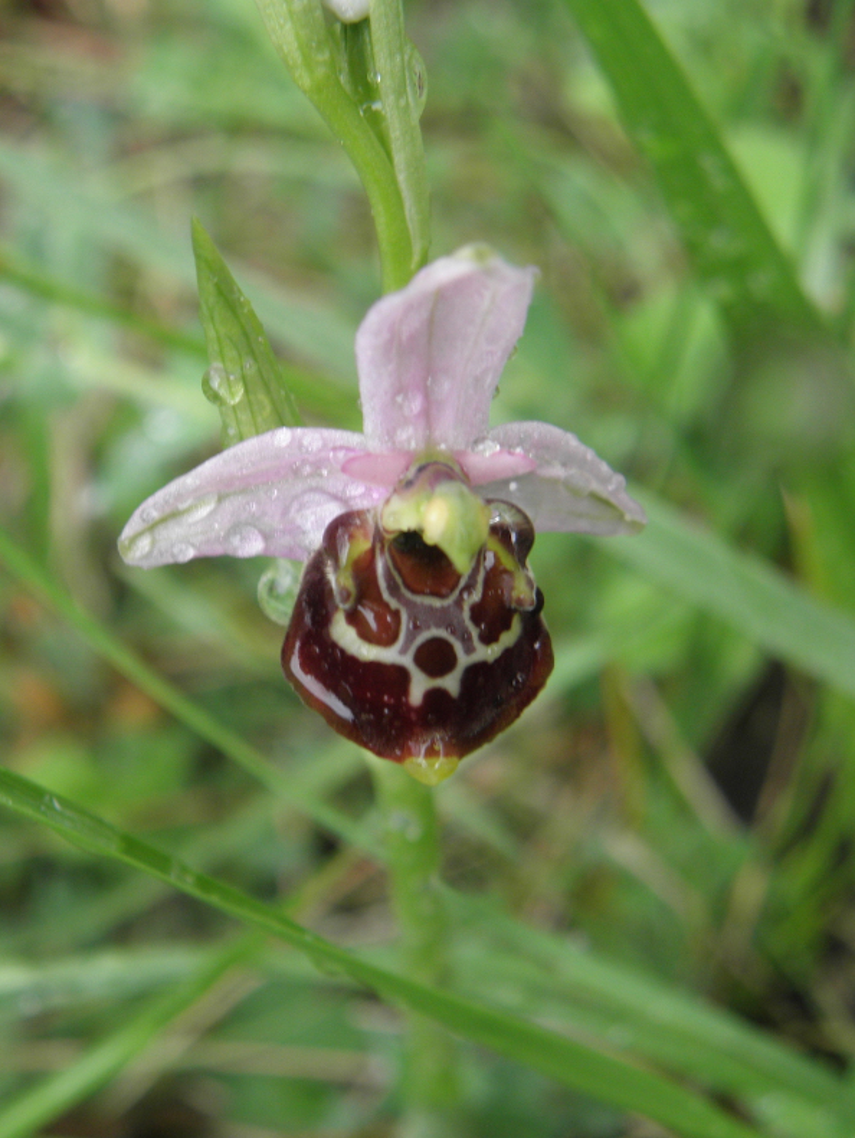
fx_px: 1909
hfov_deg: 25.3
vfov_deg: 33.2
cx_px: 435
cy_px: 607
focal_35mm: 58
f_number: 3.5
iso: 125
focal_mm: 9.22
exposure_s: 1/40
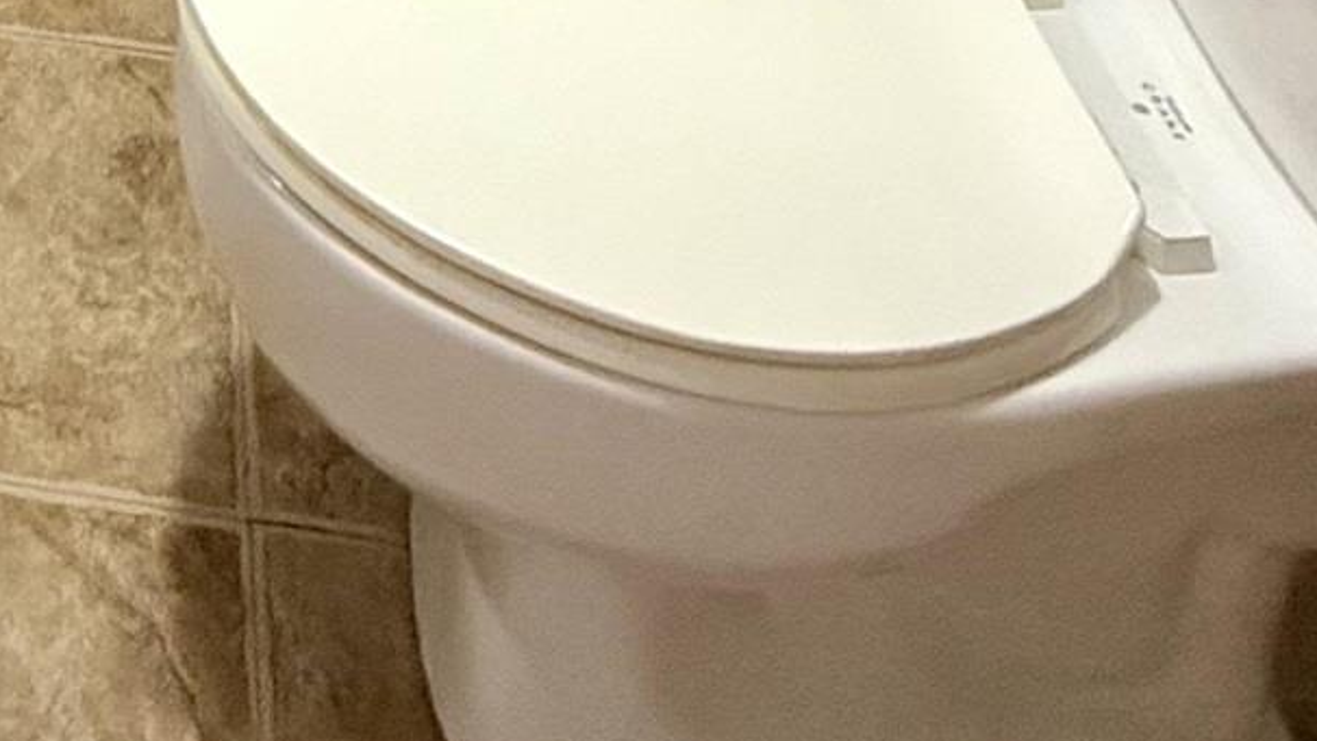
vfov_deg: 13.3
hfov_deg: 31.6
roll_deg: -1.1
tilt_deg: -11.4
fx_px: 2026
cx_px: -161
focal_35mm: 58
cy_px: -1173
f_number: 2.2
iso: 800
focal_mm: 2.22
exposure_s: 1/60
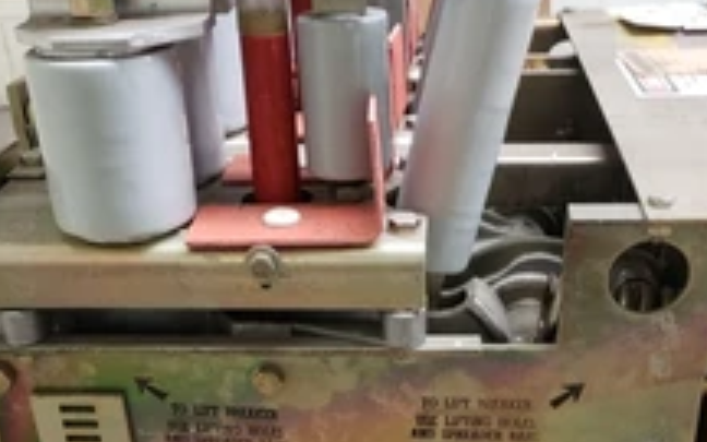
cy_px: 422
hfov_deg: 39.6
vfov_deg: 24.4
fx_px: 983
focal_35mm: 51
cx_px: 350
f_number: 1.5
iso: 250
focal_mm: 4.3
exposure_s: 1/30
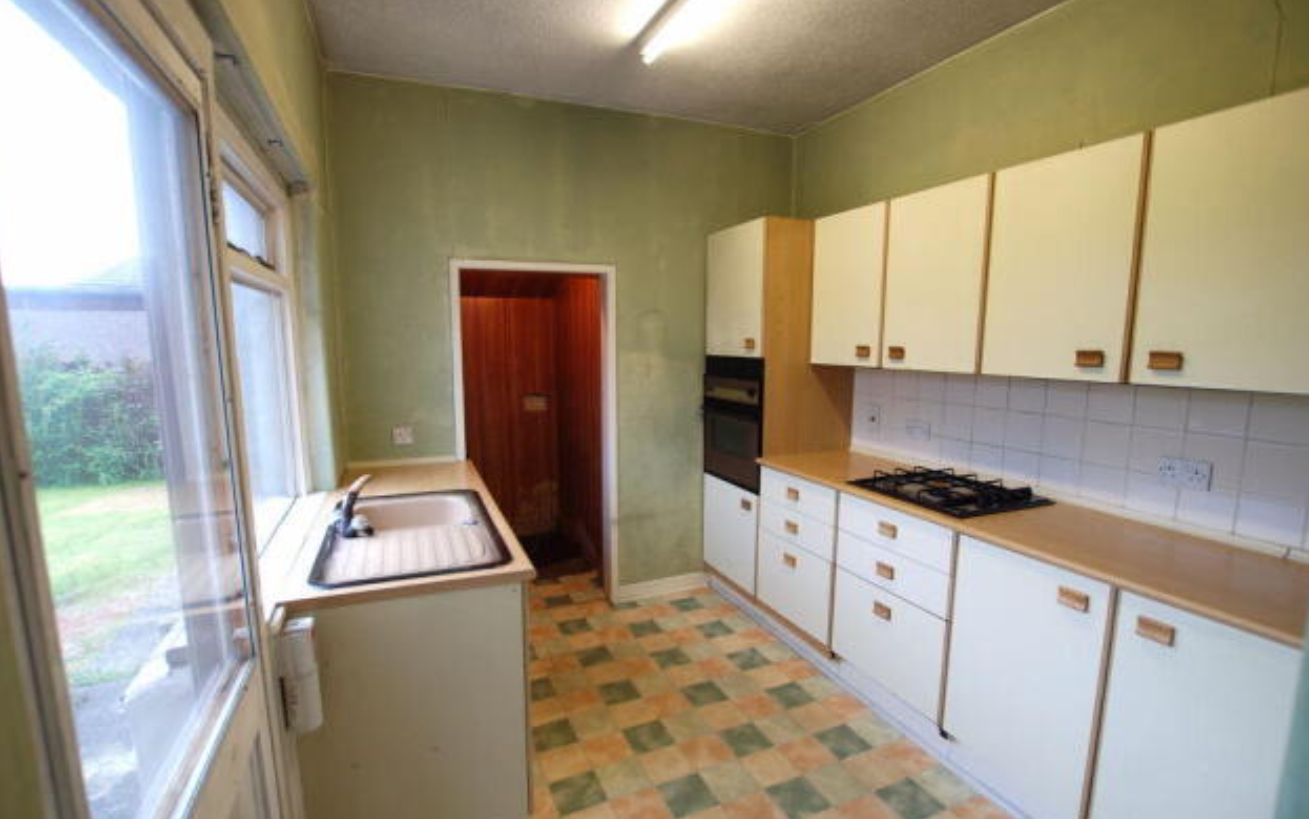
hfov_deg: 97.8
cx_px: 665
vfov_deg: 71.3
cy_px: 429
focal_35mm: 16
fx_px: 571
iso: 250
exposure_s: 1/30
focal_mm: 10
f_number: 3.5
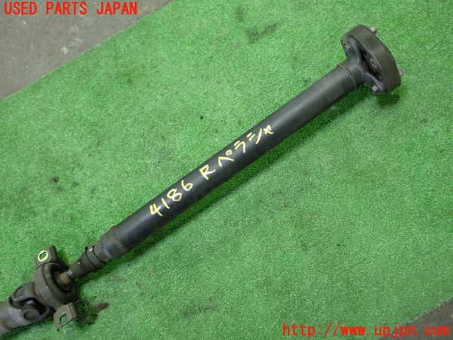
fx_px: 471
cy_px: 170
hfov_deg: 51.4
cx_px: 226
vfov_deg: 39.7
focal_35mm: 36
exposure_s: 1/40
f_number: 2.5
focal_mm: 6.37
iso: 500
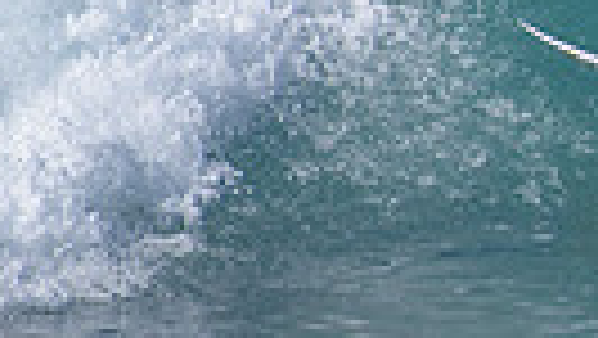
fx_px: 36191
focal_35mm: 2281
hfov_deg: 0.9
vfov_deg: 0.5
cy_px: -16
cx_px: 1097
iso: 180
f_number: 5.6
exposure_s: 1/2000
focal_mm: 500
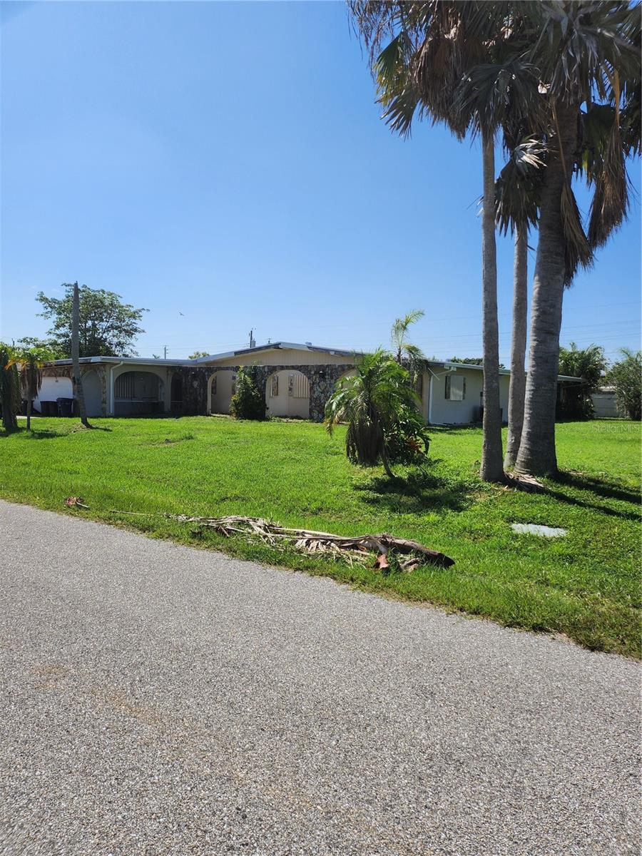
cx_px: 321
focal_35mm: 24
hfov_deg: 56.8
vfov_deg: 71.6
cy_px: 428
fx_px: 593
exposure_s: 1/4481
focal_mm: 5
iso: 50
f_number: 1.8
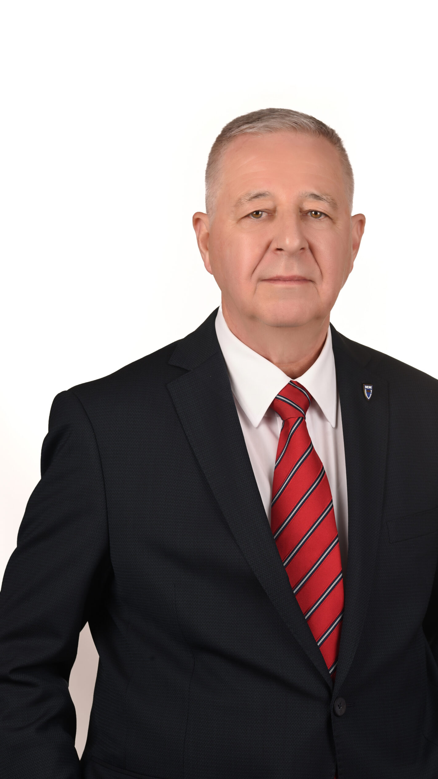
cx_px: 250
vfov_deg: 19.3
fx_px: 2293
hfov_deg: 10.9
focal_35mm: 111
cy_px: 386
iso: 100
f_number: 10
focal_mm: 105
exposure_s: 1/100
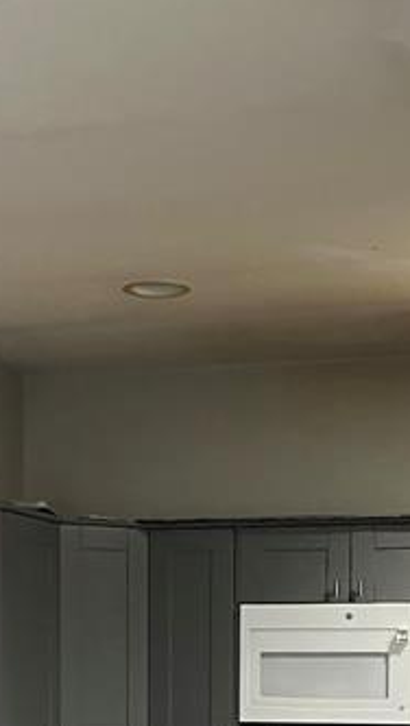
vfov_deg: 23.2
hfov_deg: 13.9
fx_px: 1677
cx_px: 159
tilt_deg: -1.0
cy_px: 759
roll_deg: -0.1
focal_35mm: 87
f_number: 1.6
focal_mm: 5.1
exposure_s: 1/40
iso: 400
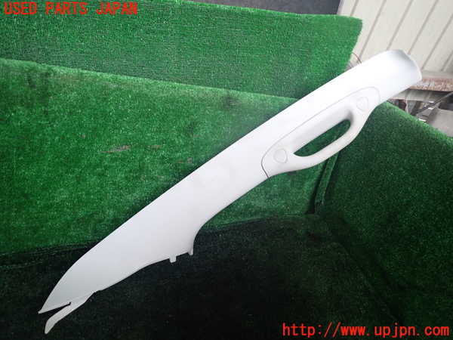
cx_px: 226
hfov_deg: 69.4
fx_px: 327
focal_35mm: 25
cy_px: 170
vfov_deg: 54.9
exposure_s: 1/30
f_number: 2
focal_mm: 4.5
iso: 200
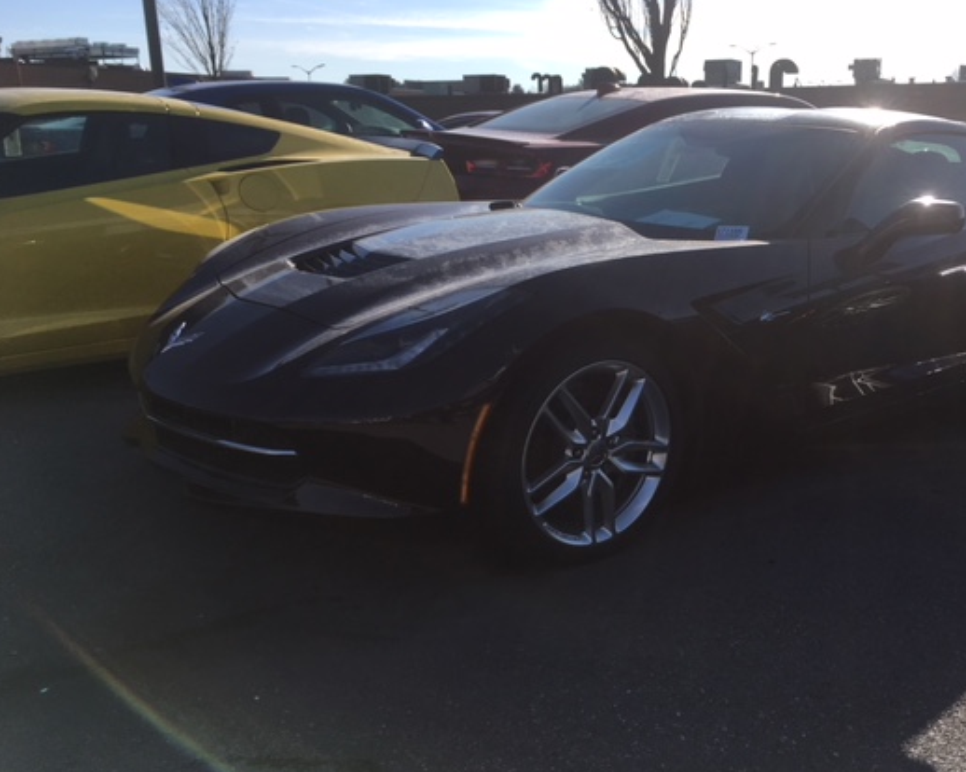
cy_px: 429
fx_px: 1000
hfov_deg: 51.2
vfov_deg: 42.1
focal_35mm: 35
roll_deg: +0.6
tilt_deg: -18.3
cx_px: 584
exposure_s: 1/1425
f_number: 2.2
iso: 25
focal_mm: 4.15
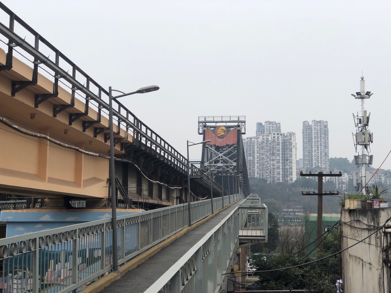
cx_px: 196
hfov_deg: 33.8
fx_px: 644
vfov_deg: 25.7
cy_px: 146
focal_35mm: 57
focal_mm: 6.6
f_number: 2.8
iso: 20
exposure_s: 1/190
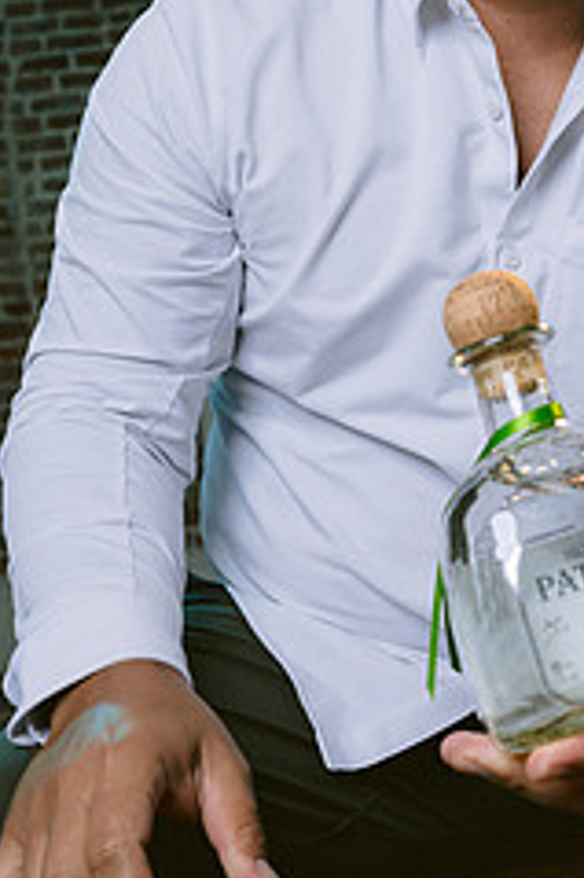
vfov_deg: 29.8
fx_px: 1608
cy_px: 169
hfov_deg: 20.4
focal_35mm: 66
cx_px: 466
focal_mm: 35
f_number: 5.6
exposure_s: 1/125
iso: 200
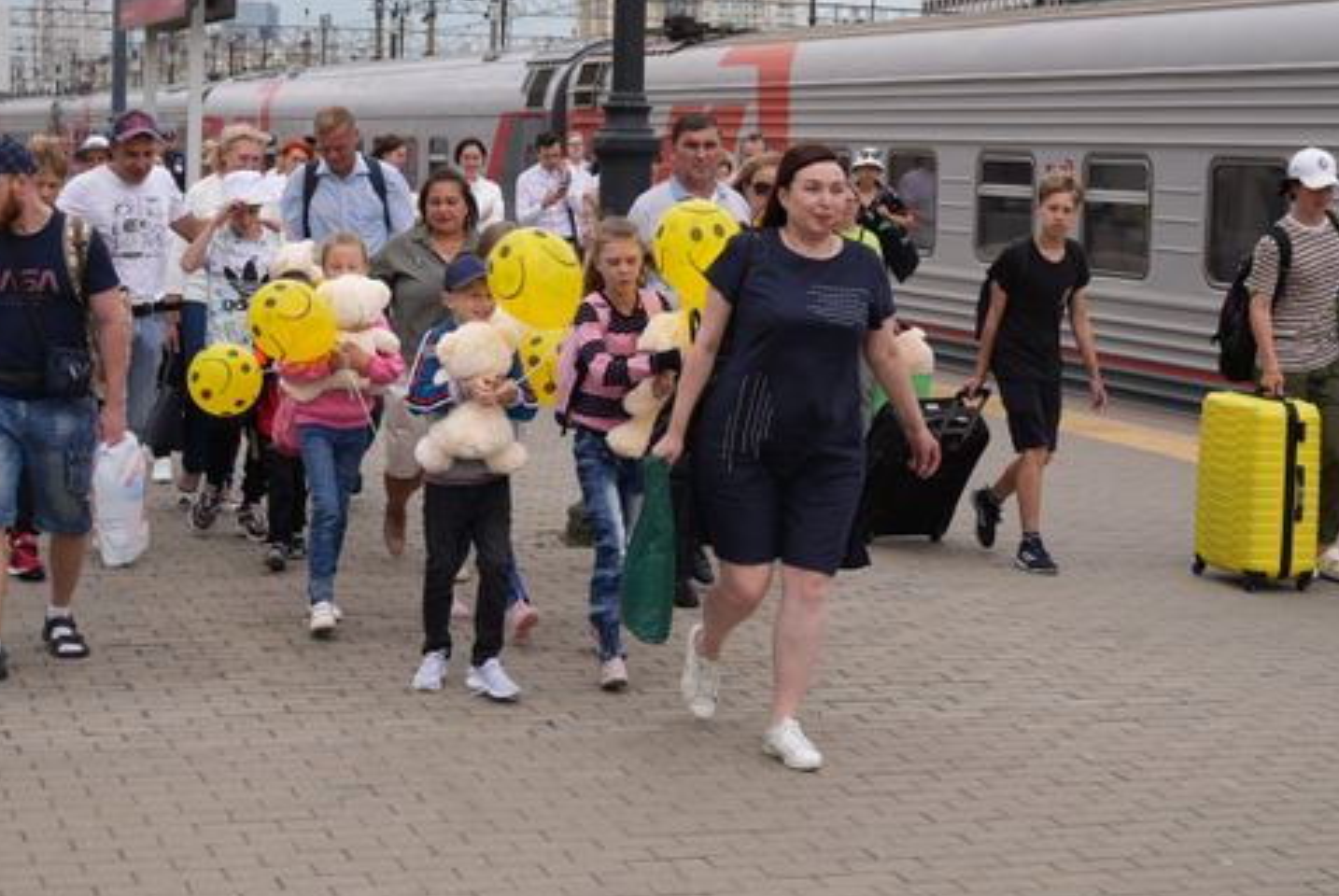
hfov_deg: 28.8
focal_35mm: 70
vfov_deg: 19.5
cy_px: 311
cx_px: 618
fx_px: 2607
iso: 100
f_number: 5.6
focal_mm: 48
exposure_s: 1/200
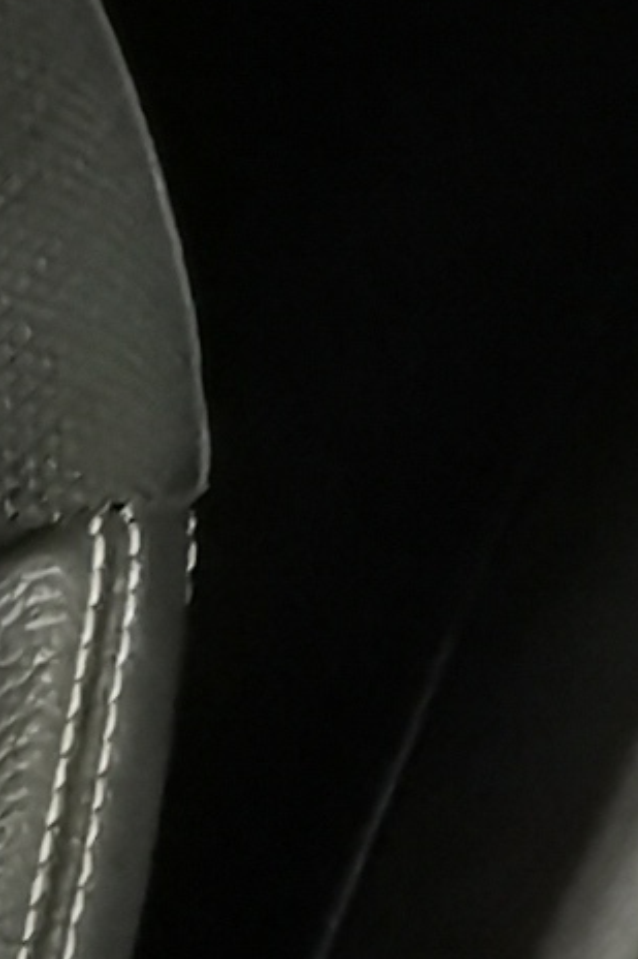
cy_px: -1453
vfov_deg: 8.4
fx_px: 5879
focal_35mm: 221
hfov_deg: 5.8
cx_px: 1871
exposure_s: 1/25
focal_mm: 5.58
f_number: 1.8
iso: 800
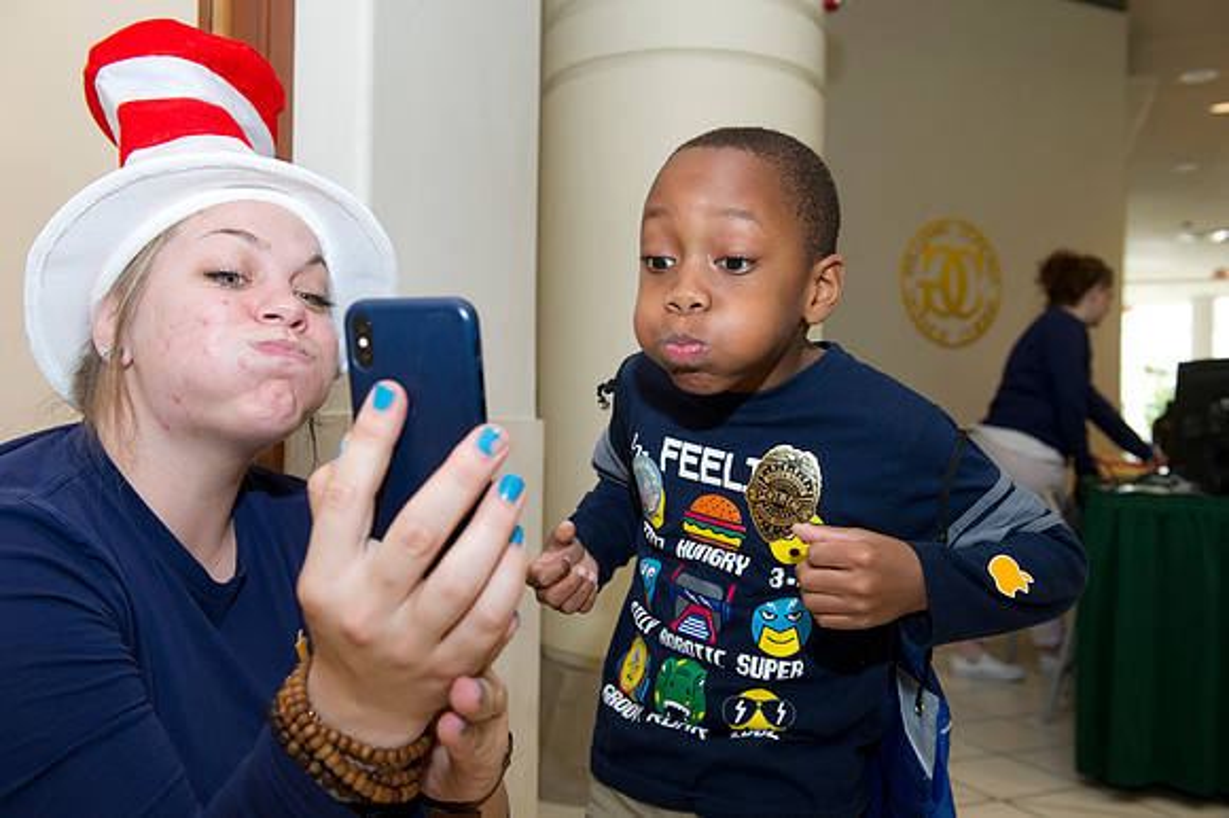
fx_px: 1160
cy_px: 409
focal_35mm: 34
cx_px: 614
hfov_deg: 55.8
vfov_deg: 38.8
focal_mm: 34
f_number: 5.6
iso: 1250
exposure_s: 1/200
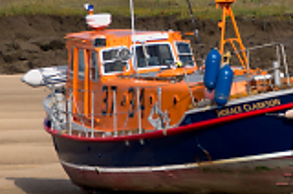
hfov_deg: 2.0
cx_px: 366
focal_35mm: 1015
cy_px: 58
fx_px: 8244
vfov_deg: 1.3
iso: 80
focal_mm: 180
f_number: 8
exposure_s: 1/125
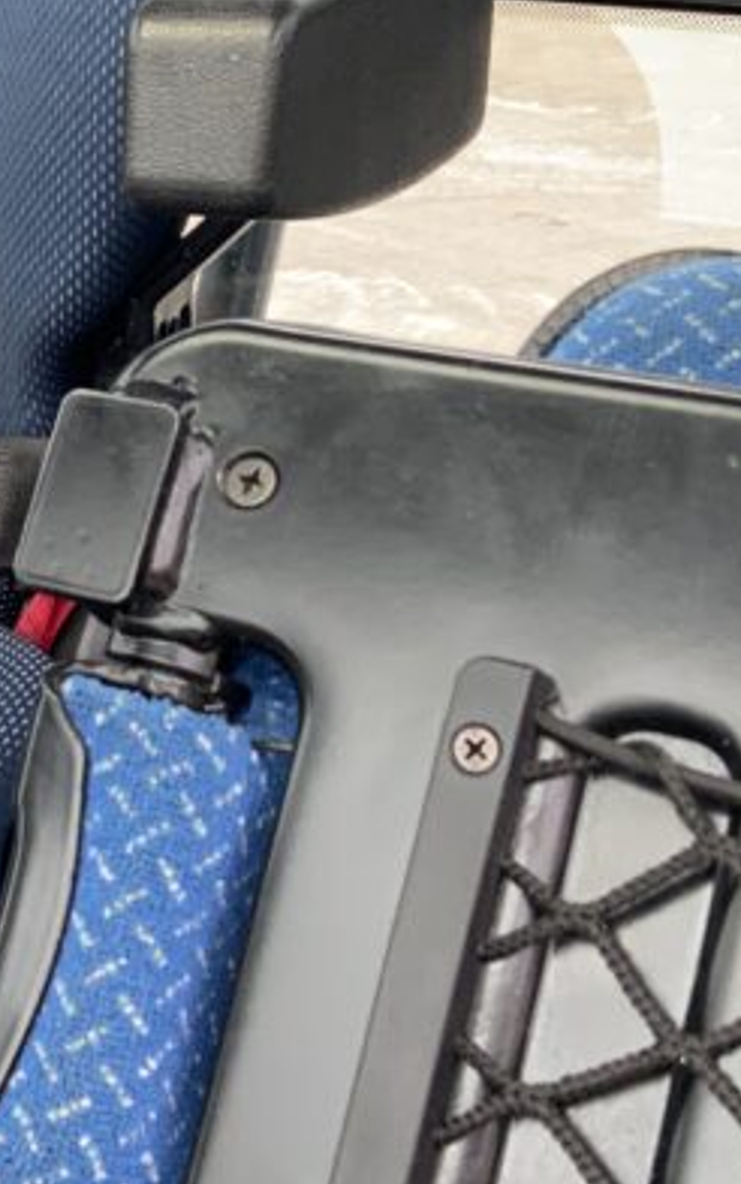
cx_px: -232
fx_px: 2582
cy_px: 322
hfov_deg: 15.5
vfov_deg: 25.6
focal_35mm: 80
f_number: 1.8
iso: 16
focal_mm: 3
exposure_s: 1/180
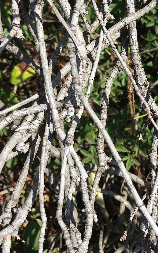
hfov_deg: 26.0
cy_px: 112
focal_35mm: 49
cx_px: 119
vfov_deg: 41.0
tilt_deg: -50.4
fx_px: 338
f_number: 2.2
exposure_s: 1/1166
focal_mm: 4.15
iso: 25
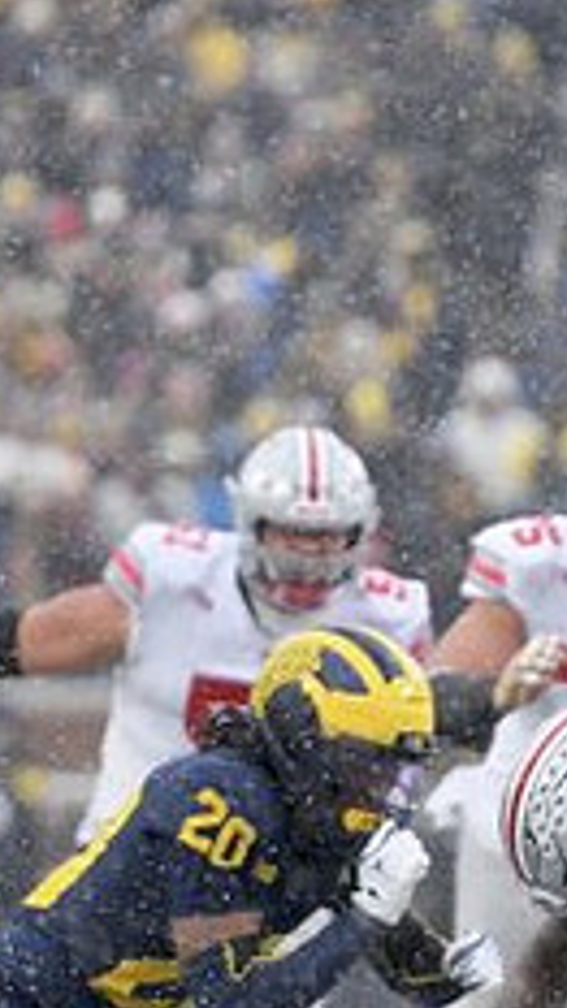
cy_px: 822
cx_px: 879
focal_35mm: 783
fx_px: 20936
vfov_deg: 2.8
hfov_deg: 1.6
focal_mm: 200
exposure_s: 1/1000
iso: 800
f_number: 2.8
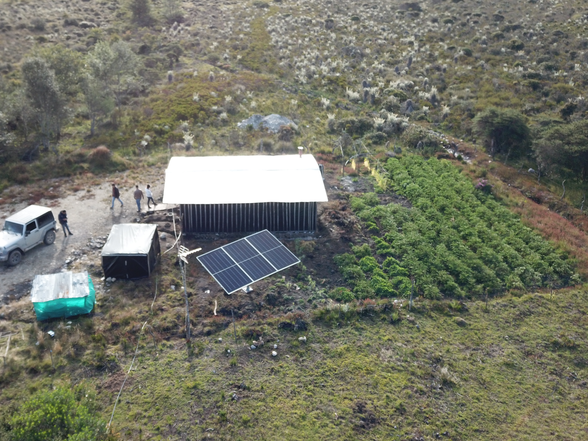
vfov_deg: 42.8
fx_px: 561
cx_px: 223
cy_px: 184
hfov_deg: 54.8
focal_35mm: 33
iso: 100
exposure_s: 1/229
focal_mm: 4.73
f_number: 2.2
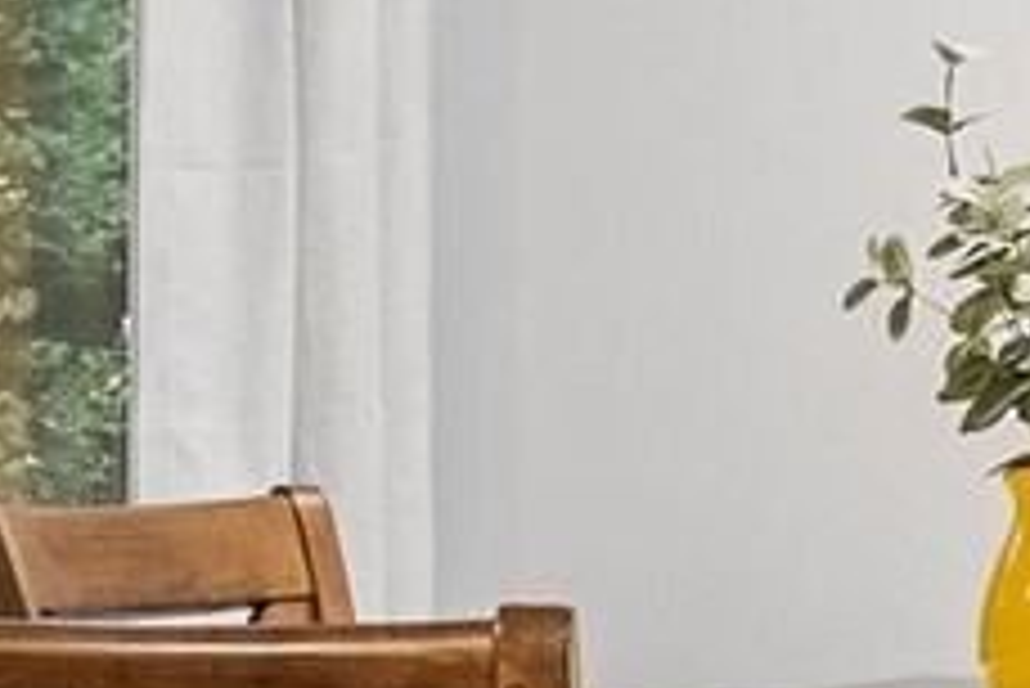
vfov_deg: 6.4
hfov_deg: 9.5
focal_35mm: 215
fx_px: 6155
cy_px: 488
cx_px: 1005
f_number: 7.1
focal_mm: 29
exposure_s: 1/1.67
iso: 320
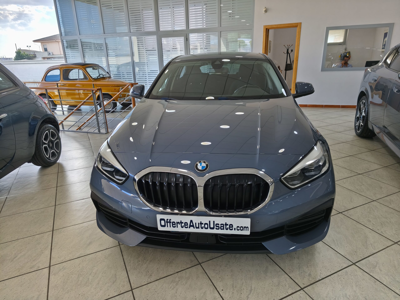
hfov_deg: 73.9
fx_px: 266
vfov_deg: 58.9
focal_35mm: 23
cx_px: 200
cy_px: 150
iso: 250
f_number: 1.7
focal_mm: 5.35
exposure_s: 1/100
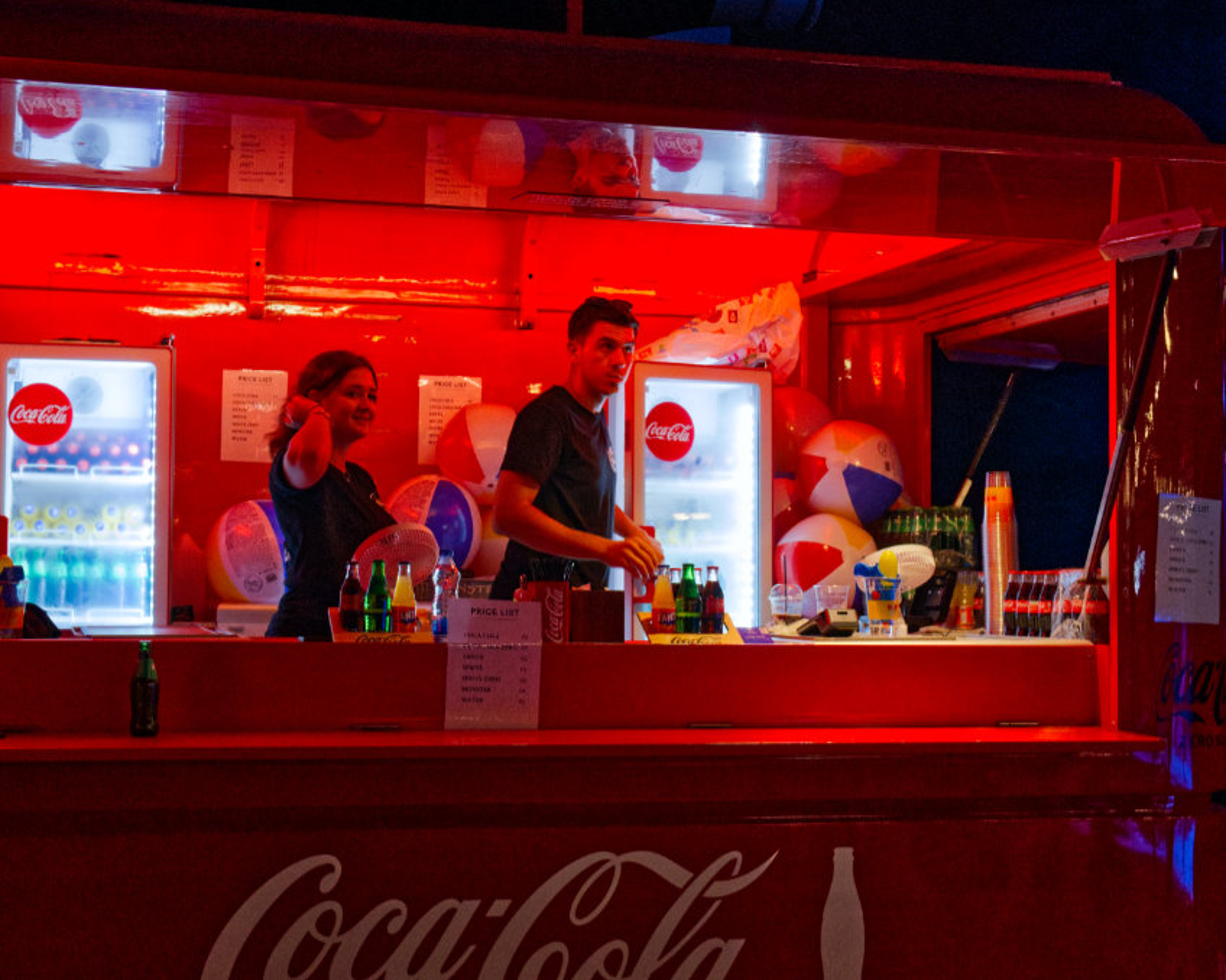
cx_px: 509
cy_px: 488
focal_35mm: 51
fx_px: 1850
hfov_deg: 36.6
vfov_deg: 29.7
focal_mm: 30
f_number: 4
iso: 2500
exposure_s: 1/60
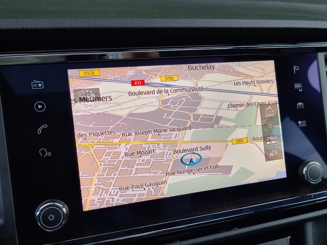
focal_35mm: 37
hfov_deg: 49.9
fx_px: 350
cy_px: 140
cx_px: 194
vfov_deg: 38.6
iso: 50
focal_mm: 5.4
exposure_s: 1/100
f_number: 1.8
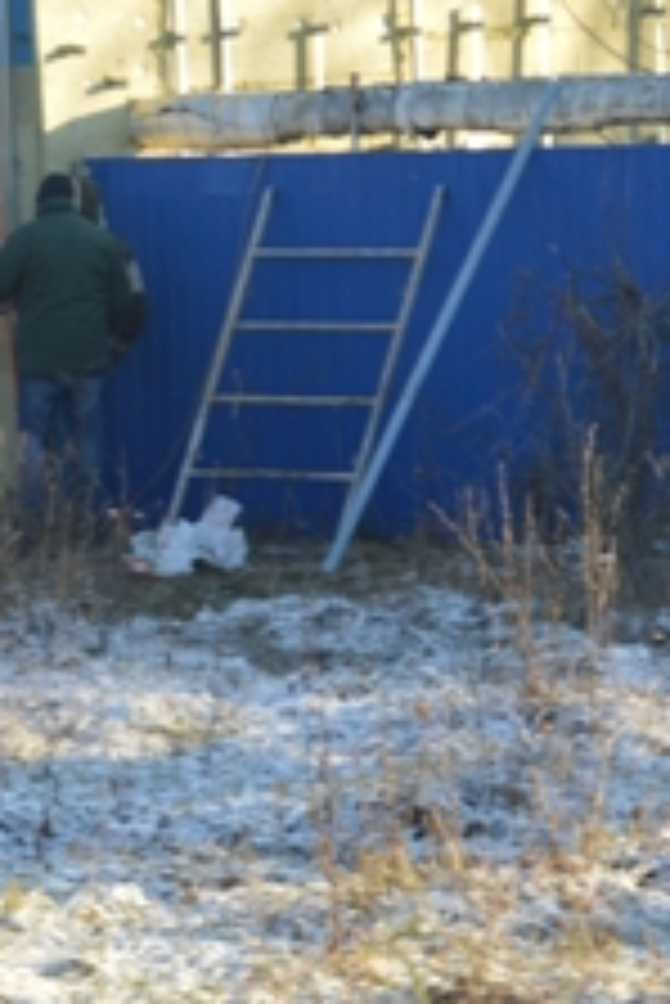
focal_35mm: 269
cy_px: 45
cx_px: -45
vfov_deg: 7.6
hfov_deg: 5.1
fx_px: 7497
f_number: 5.6
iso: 100
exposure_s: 1/125
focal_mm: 50
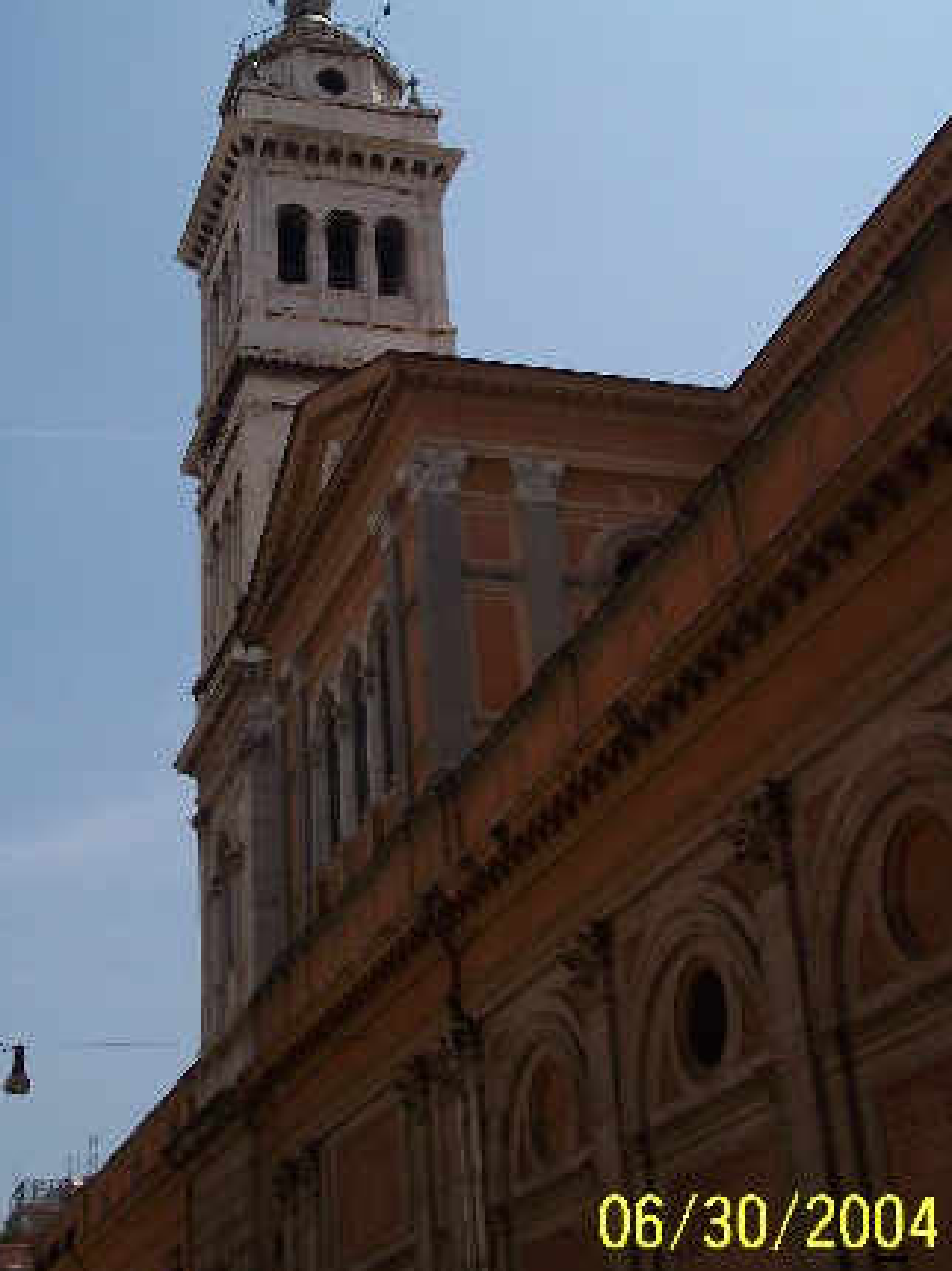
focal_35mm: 53
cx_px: 415
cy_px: 452
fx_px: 1945
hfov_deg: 27.5
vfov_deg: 35.9
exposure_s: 1/1000
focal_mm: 8
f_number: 4.8
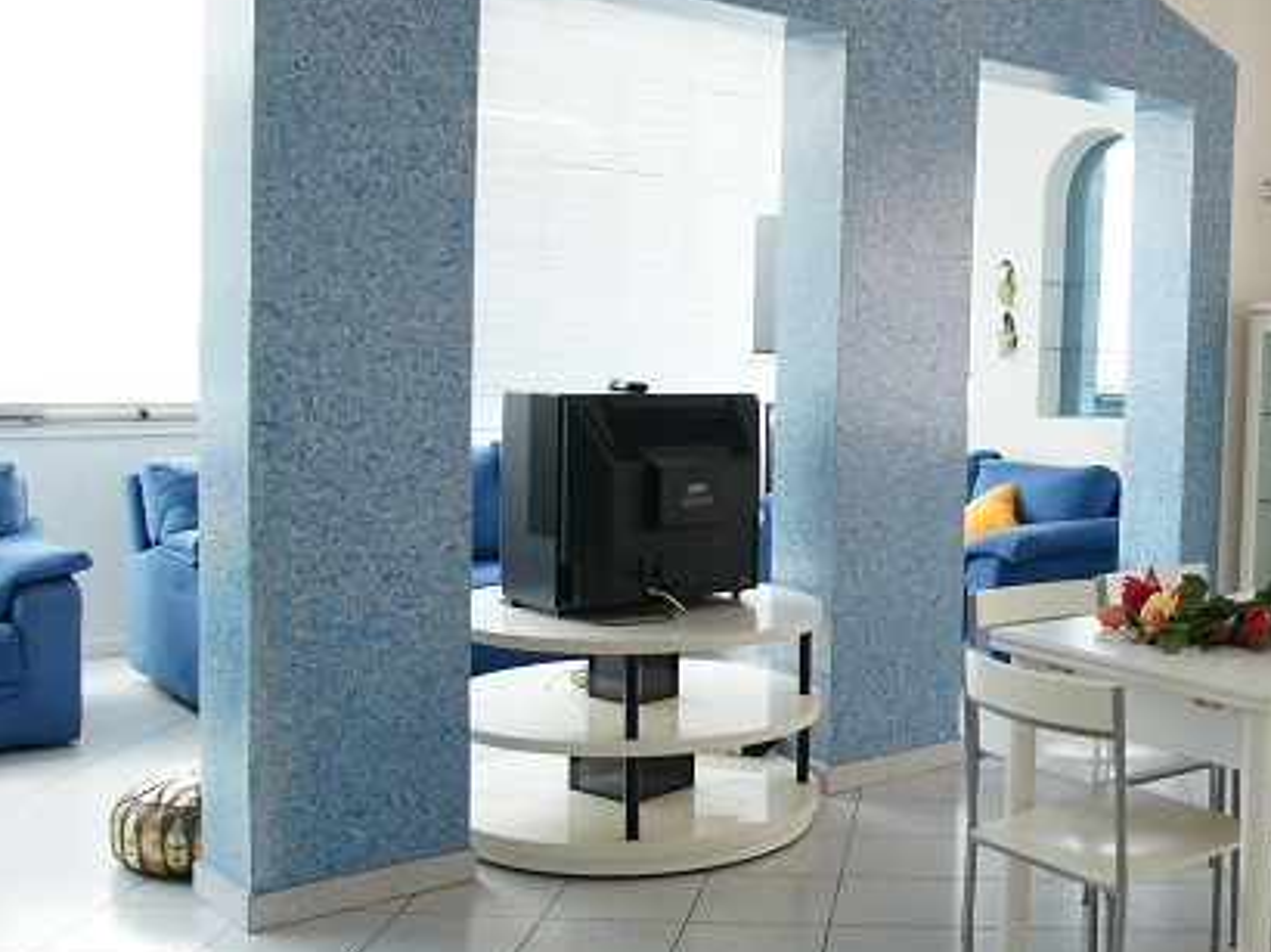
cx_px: 1048
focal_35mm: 41
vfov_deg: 34.8
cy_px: 409
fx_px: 1514
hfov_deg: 43.1
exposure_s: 1/30
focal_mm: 11
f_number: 4.5
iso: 800
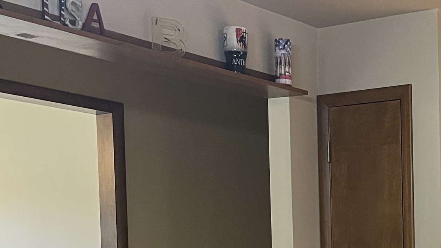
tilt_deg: -2.1
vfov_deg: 15.1
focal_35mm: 77
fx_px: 901
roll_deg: +0.8
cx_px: 470
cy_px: 307
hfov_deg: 25.7
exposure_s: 1/60
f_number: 1.6
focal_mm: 5.1
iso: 400
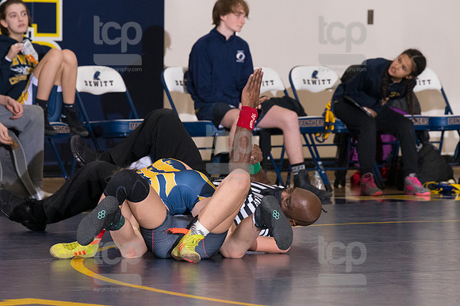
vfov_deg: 4.7
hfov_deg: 7.1
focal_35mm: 292
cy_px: 153
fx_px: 3729
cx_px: 230
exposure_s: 1/250
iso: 2000
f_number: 5.6
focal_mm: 195
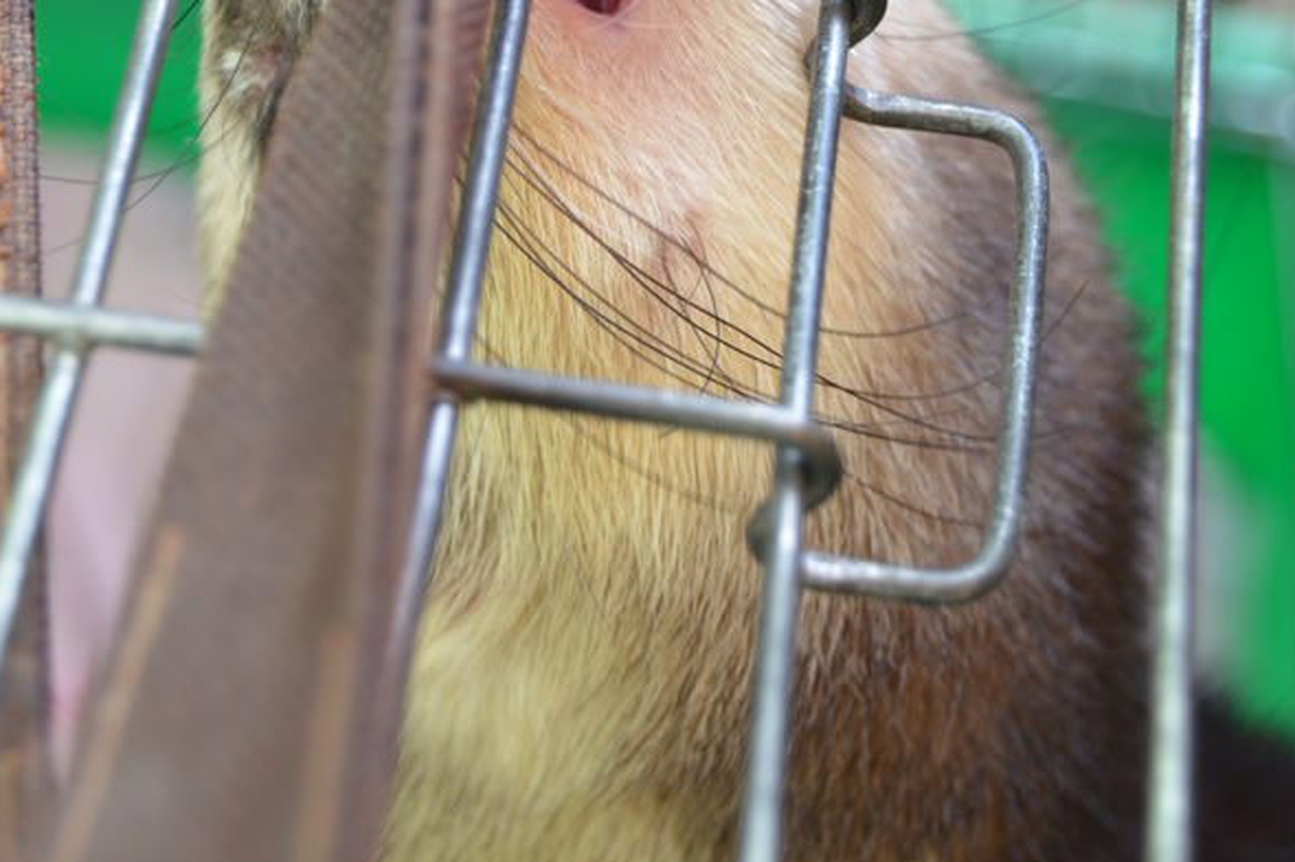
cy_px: 232
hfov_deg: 15.0
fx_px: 4927
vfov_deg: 10.0
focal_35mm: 137
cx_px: 648
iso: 800
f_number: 5
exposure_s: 1/125
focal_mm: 60
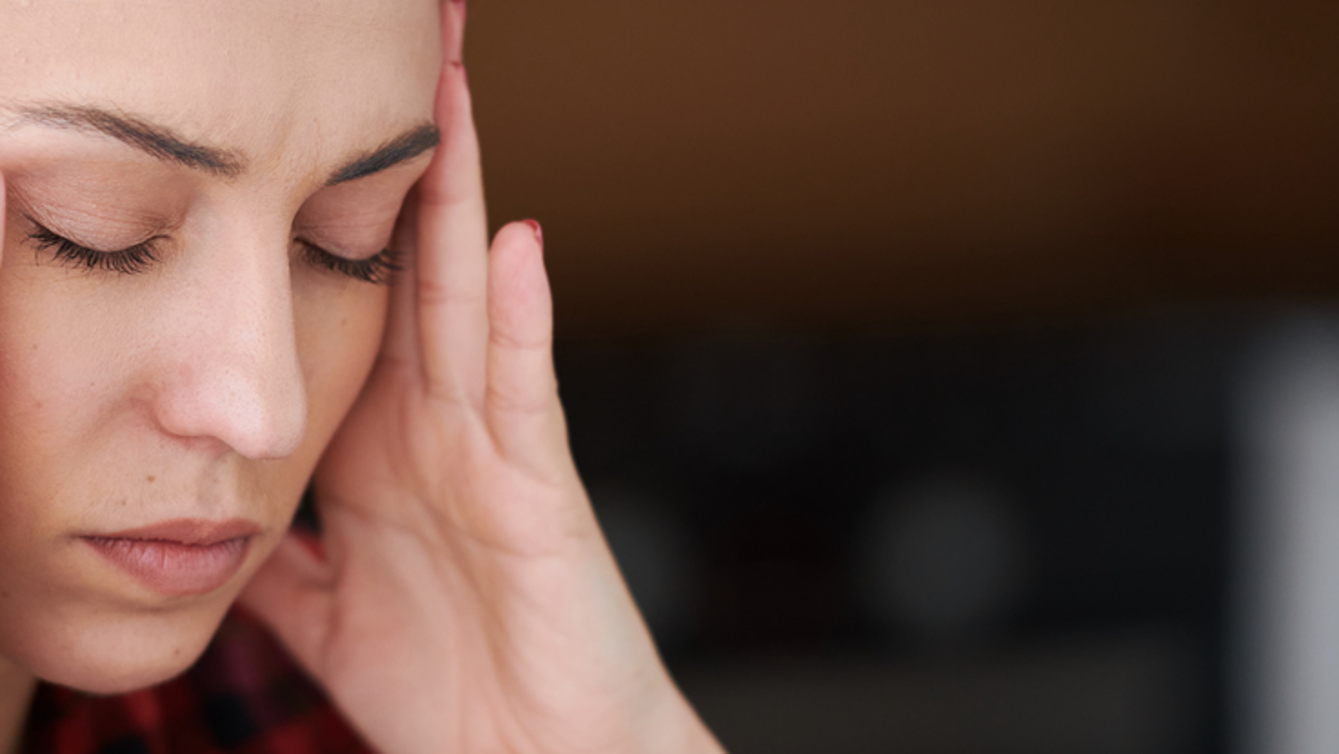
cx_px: 434
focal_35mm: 341
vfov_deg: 3.6
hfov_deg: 6.3
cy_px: 487
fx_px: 12110
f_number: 2.8
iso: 400
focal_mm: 200
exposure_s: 1/125
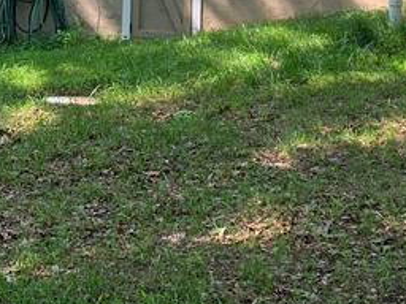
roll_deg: -1.6
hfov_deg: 18.8
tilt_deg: +9.9
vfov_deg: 13.0
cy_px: -234
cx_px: 121
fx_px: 1220
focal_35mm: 104
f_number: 1.8
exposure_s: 1/122
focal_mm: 4.25
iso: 32
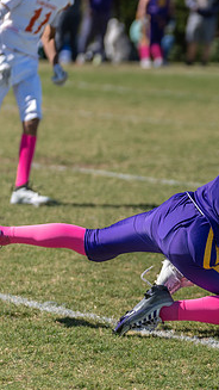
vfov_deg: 6.6
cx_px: 295
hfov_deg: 3.7
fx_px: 3385
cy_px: 183
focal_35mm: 328
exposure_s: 1/2500
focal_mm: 126
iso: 100
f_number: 2.8
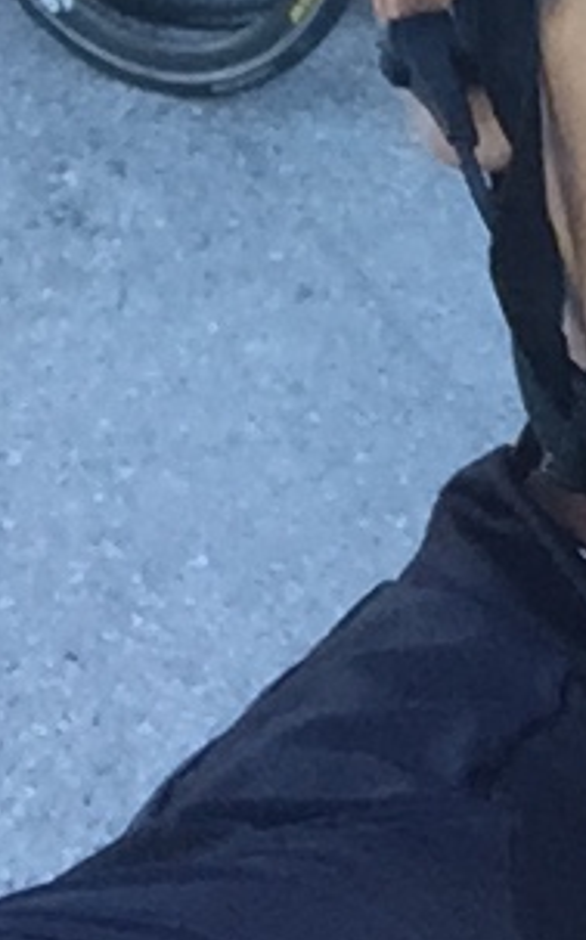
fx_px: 3557
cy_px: -481
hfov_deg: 9.0
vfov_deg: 14.1
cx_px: 1023
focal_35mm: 139
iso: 40
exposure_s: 1/120
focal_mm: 2.65
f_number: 2.2
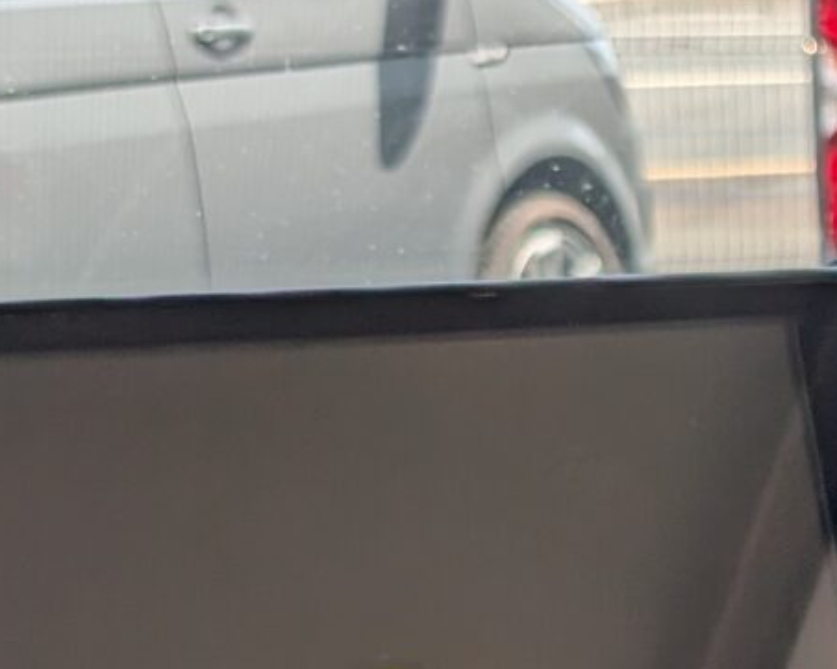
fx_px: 3293
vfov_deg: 10.7
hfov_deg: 13.0
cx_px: 1544
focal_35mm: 133
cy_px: 1273
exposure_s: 1/477
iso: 20
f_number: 1.68
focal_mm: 6.9
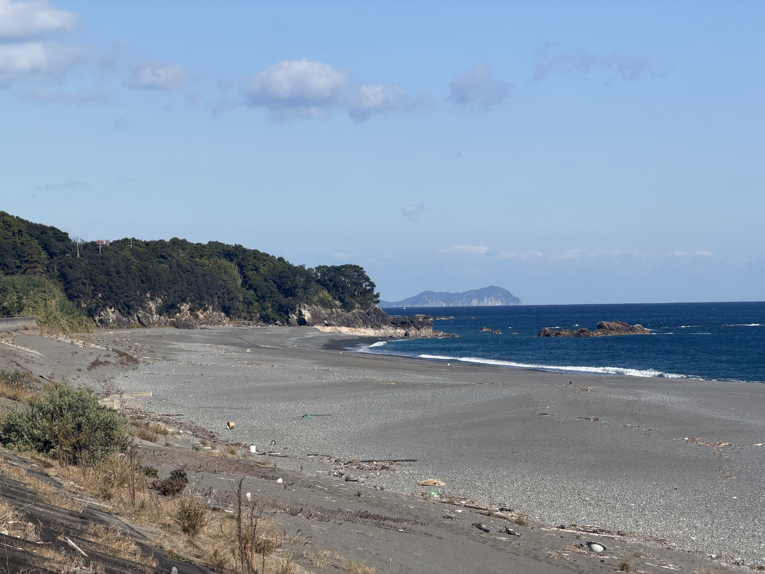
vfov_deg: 14.8
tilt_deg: -0.1
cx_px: 382
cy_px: 287
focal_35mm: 100
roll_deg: +1.3
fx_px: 2210
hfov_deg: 19.6
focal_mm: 16.89
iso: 20
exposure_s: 1/876
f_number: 2.8
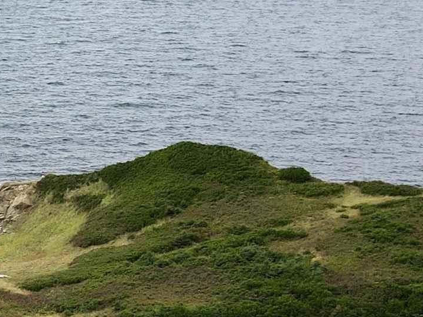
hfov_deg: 17.3
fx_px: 1259
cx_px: -195
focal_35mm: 103
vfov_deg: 14.3
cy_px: 223
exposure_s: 1/640
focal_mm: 4.5
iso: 110
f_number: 2.8
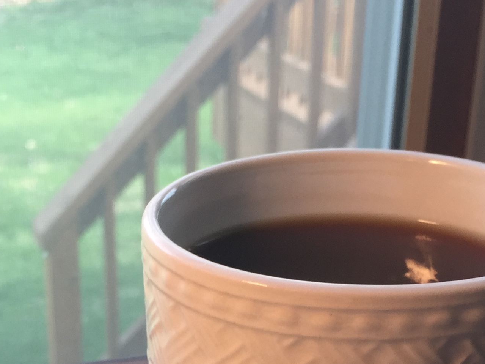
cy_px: 433
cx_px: 143
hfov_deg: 26.1
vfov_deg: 18.8
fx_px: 1037
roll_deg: +1.0
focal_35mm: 74
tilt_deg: -27.5
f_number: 2.2
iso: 40
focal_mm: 4.15
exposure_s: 1/60
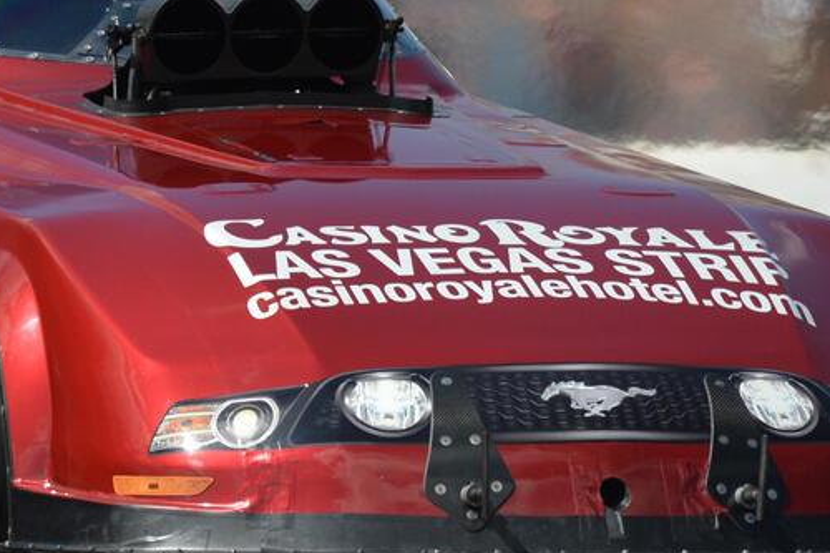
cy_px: 96
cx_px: 113
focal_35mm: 1023
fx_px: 23577
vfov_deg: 1.3
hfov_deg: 2.0
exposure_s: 1/1600
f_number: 8
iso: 800
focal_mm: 400
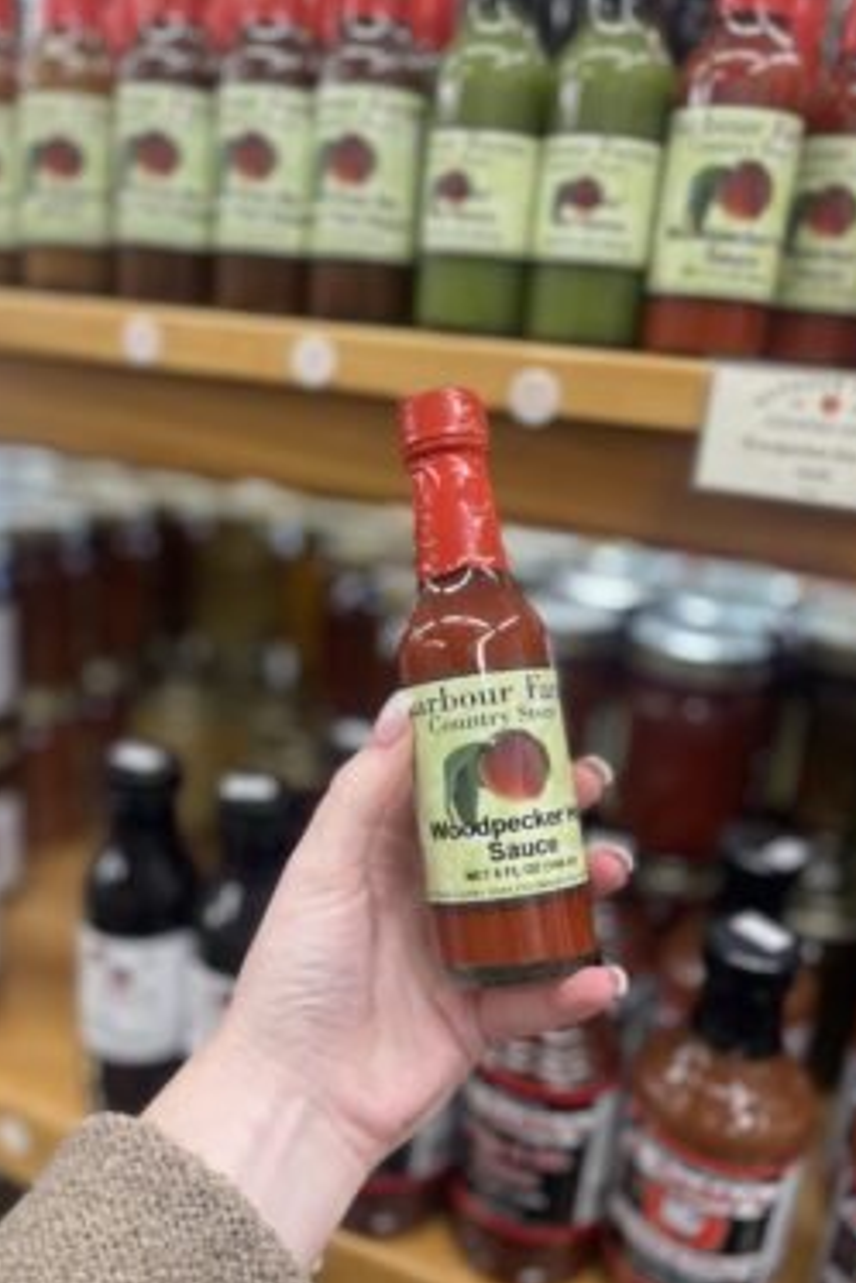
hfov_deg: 45.0
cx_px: 433
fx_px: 1033
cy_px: 671
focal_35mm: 29
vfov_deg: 63.6
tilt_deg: -16.5
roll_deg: -6.4
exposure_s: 1/60
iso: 100
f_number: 1.6
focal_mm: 5.1
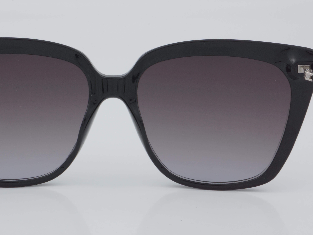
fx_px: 955
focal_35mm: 106
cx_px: 113
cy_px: 106
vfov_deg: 14.0
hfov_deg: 18.6
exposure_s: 1/4
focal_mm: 55
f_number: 32
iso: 100
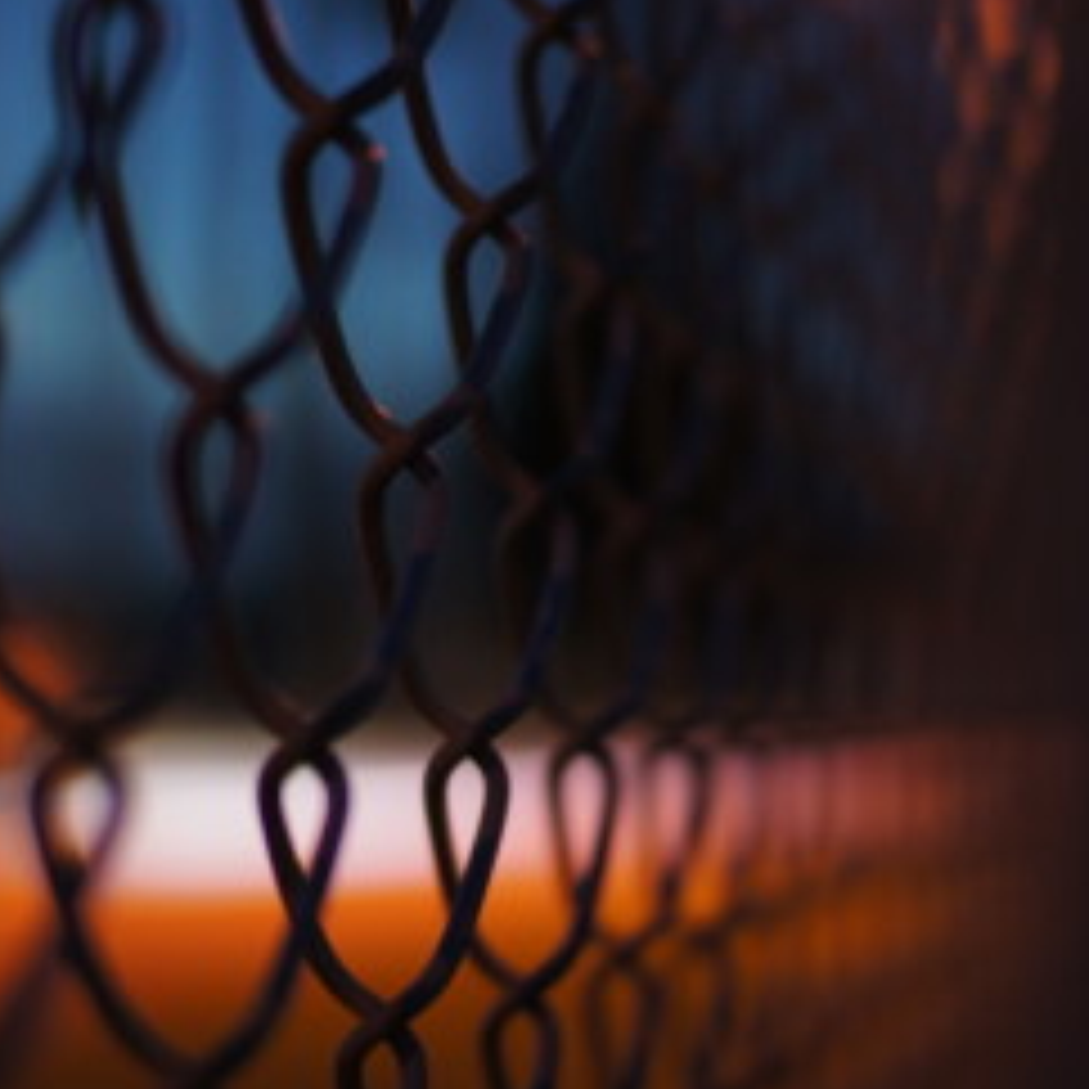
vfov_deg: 22.8
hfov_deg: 22.7
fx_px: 2705
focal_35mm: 76
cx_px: 414
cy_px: 526
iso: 200
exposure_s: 1/4
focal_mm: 30
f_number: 1.4
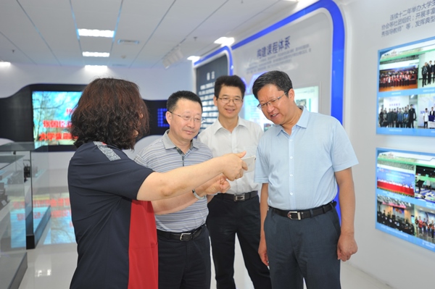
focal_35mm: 35
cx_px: 218
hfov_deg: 54.5
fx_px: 423
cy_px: 144
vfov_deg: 37.8
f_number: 3.2
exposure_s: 1/125
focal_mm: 35
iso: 320
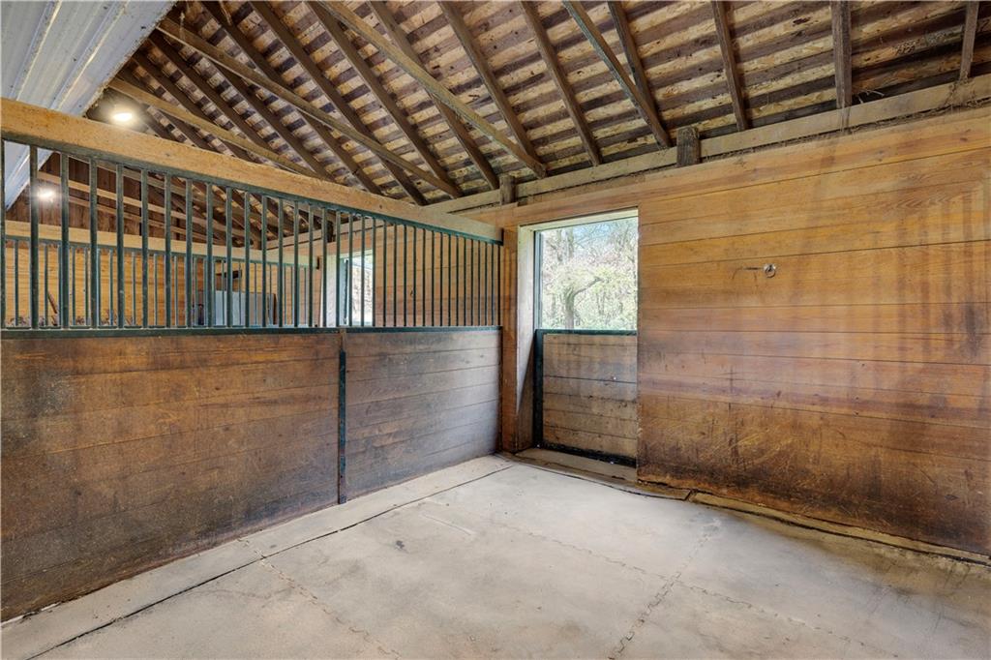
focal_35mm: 17
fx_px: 468
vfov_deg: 70.4
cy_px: 330
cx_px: 496
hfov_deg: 93.3
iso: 100
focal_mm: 17
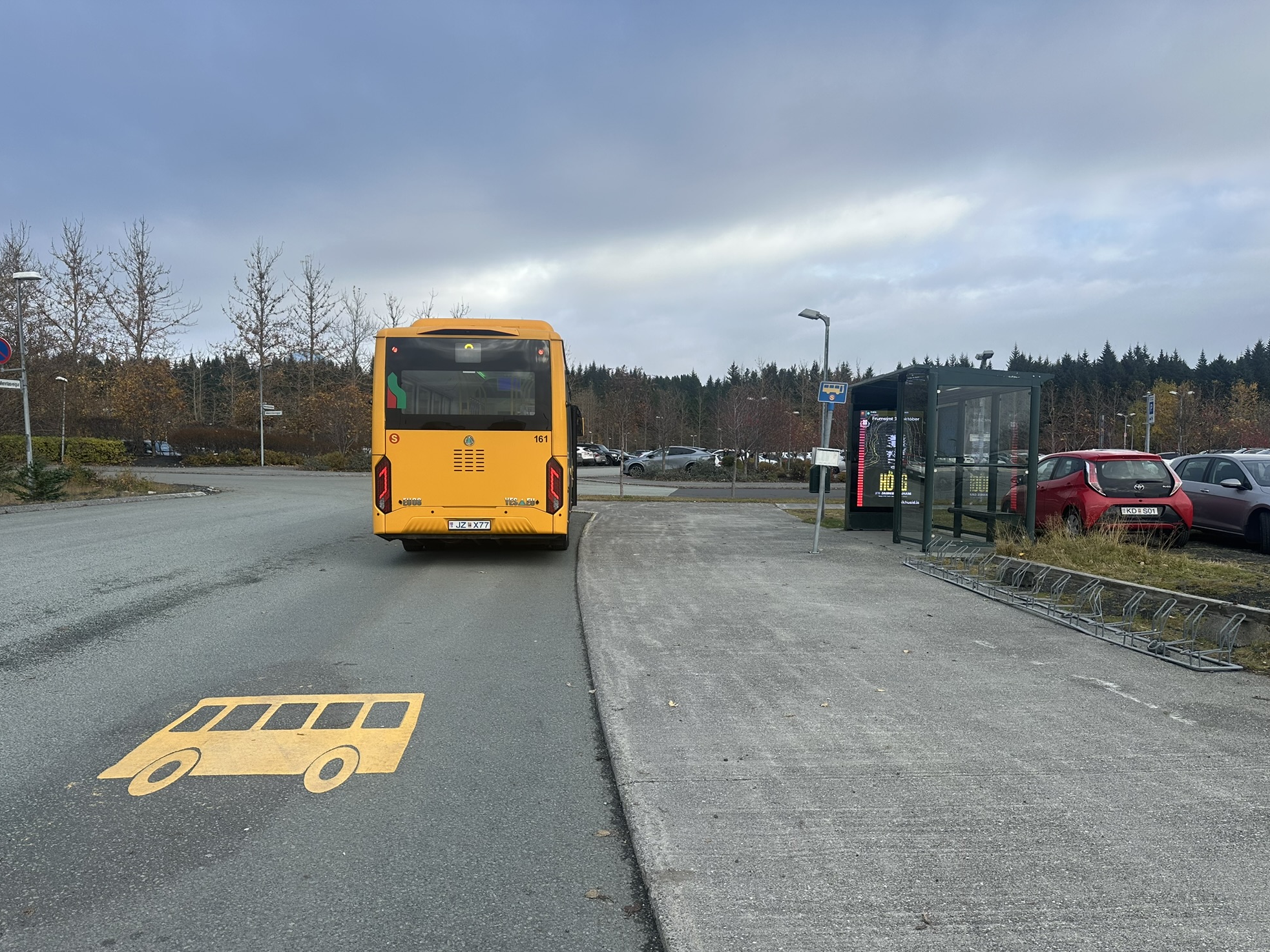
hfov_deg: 69.4
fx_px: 917
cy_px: 495
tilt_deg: -2.0
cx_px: 614
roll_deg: -0.9
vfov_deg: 54.9
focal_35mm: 25
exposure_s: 1/903
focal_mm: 6.86
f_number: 1.78
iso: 80
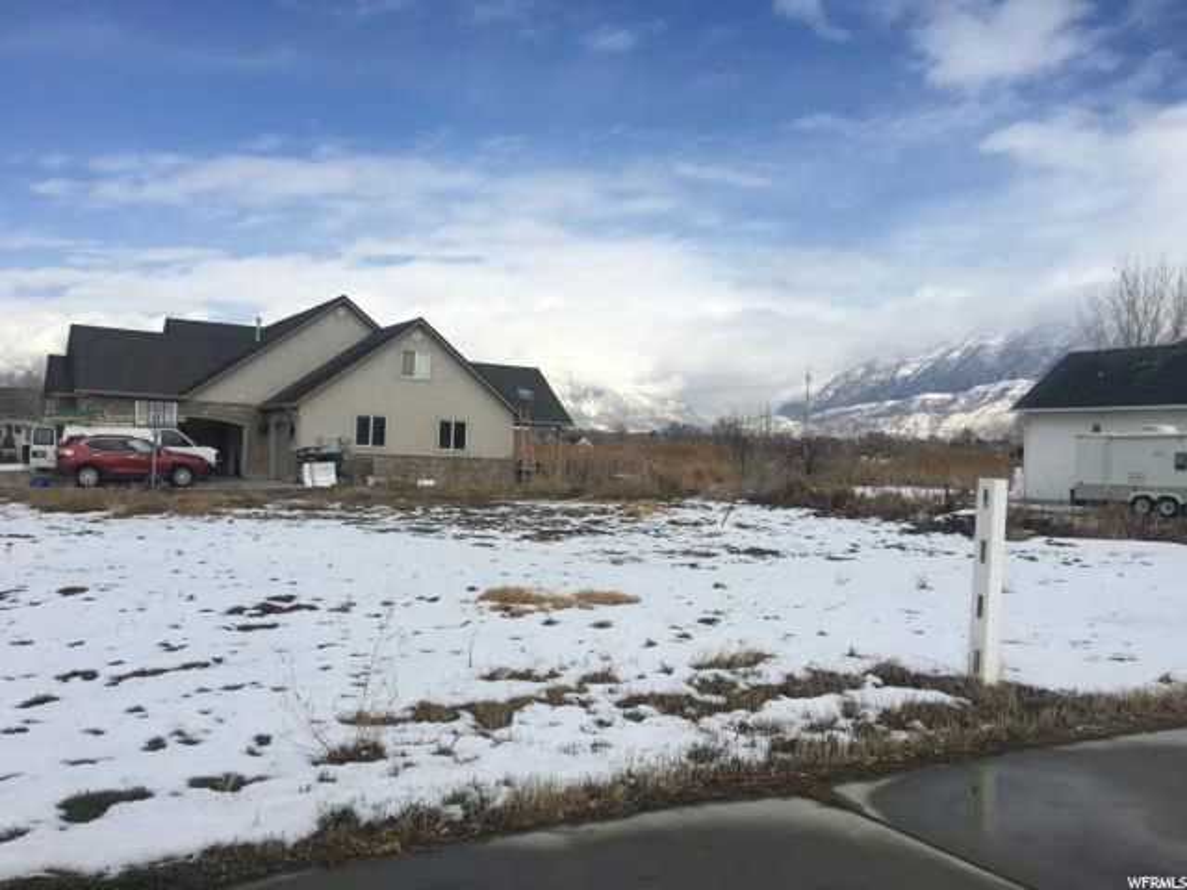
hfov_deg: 61.7
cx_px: 594
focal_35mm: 29
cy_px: 445
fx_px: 994
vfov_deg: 48.2
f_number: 2.2
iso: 25
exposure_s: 1/3077
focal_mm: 4.15
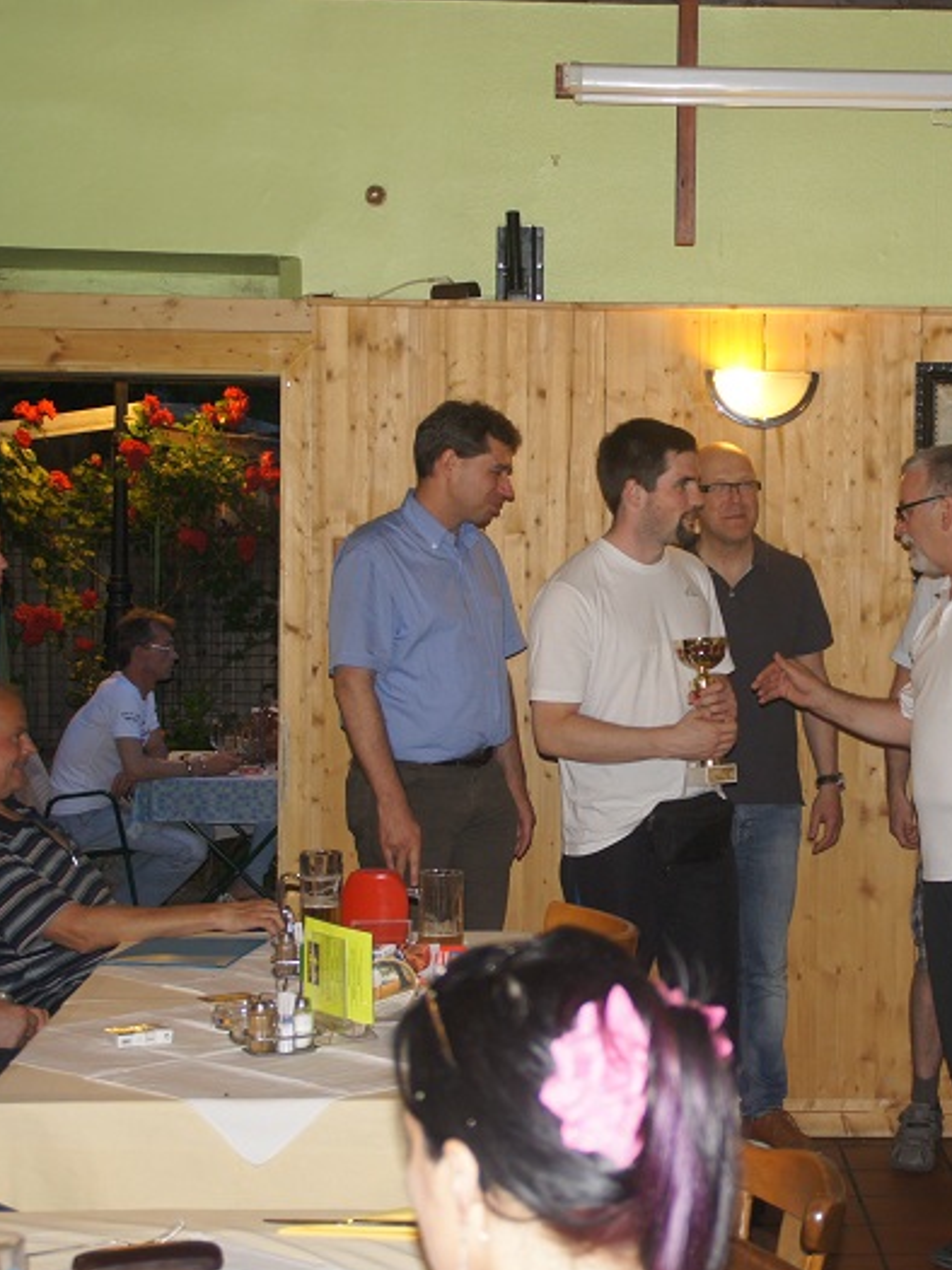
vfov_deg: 25.4
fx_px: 2816
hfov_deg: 19.0
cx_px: 754
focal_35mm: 77
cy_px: 637
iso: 500
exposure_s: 1/60
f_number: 4.5
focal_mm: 35
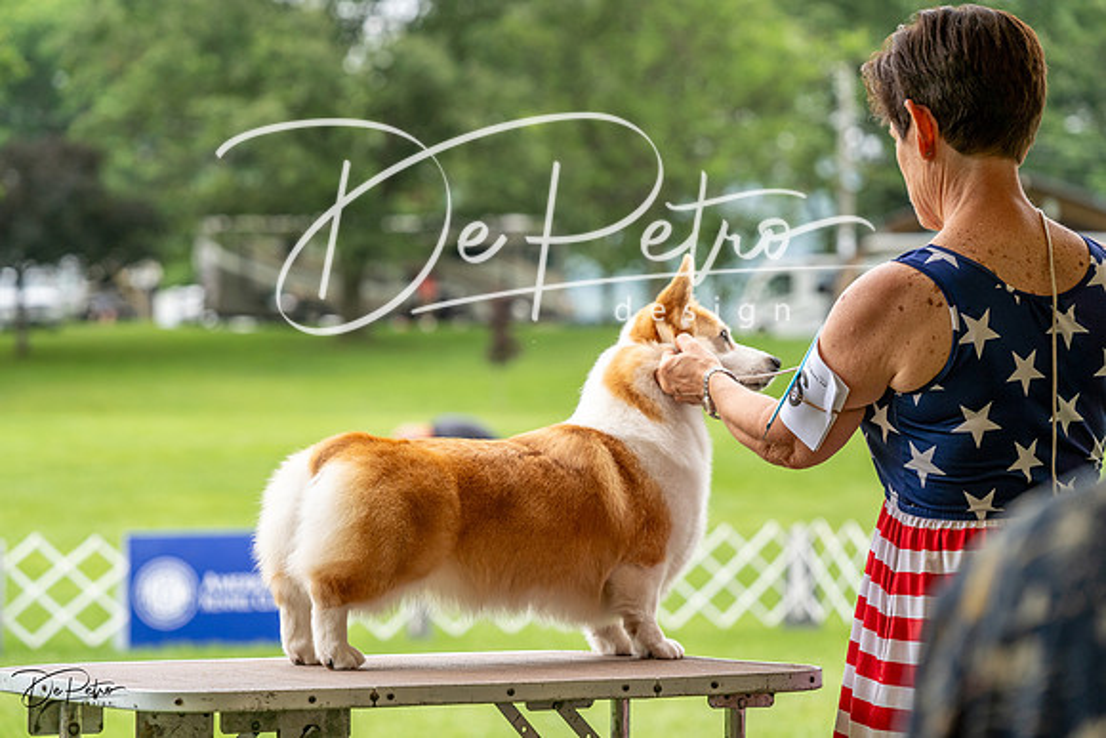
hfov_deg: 17.6
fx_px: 3564
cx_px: 553
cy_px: 369
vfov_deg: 11.8
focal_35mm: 116
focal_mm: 116
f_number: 5
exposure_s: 1/800
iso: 400
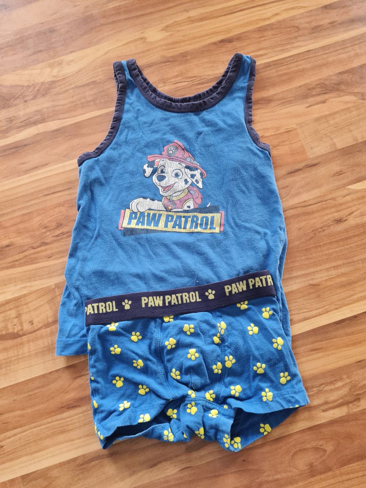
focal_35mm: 26
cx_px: 183
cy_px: 244
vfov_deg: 67.3
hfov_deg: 53.0
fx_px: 367
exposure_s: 1/40
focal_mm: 5.4
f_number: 1.8
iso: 200
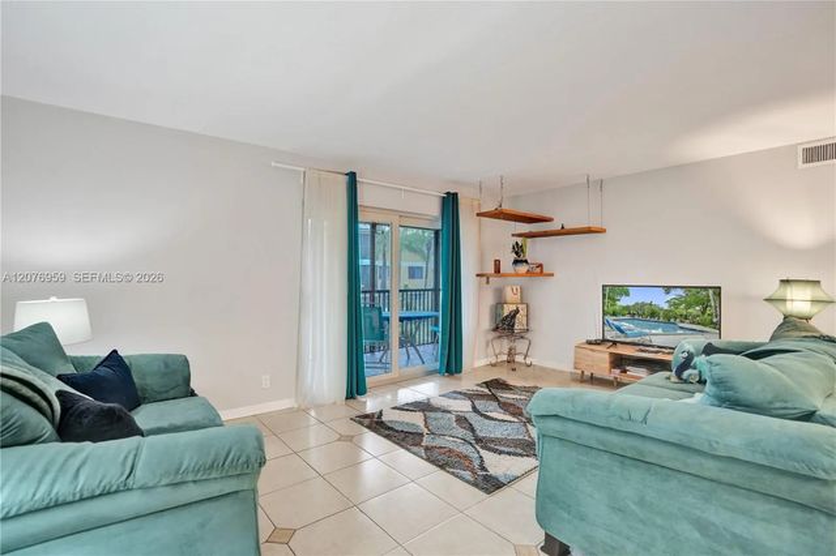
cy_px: 278
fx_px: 371
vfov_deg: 73.7
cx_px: 418
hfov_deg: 96.8
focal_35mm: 16
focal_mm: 16
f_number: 4
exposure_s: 1/100
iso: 1600
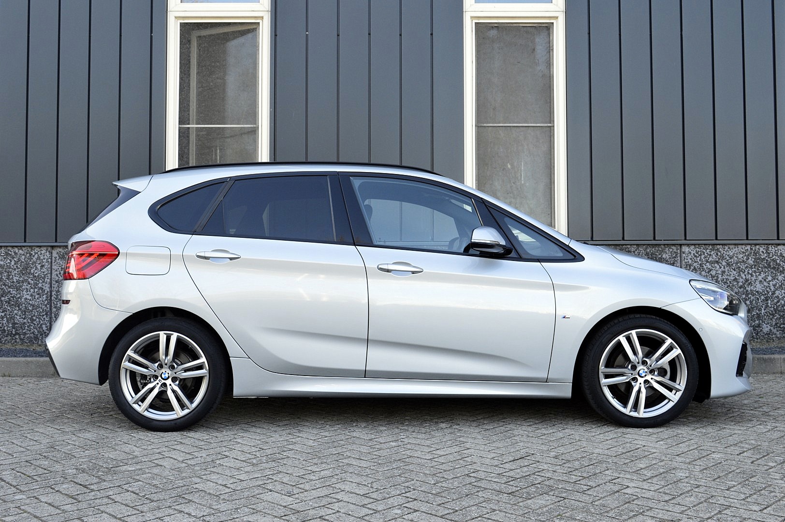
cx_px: 392
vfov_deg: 35.4
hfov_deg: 51.3
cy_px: 261
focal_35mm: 38
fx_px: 817
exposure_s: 1/80
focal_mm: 25
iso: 400
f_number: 9
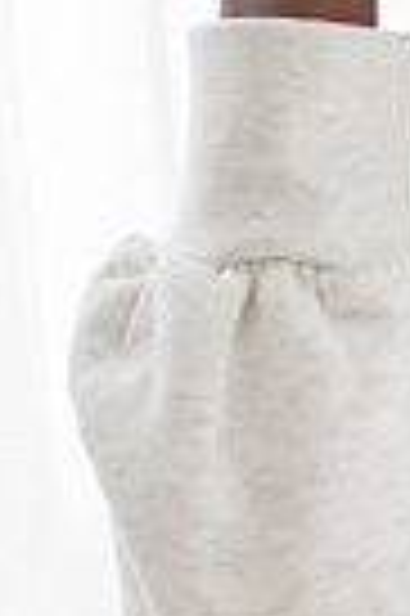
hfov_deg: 5.7
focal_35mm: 233
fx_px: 3990
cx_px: 843
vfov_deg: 8.8
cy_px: 355
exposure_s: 1/160
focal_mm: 50
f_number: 4.5
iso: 500
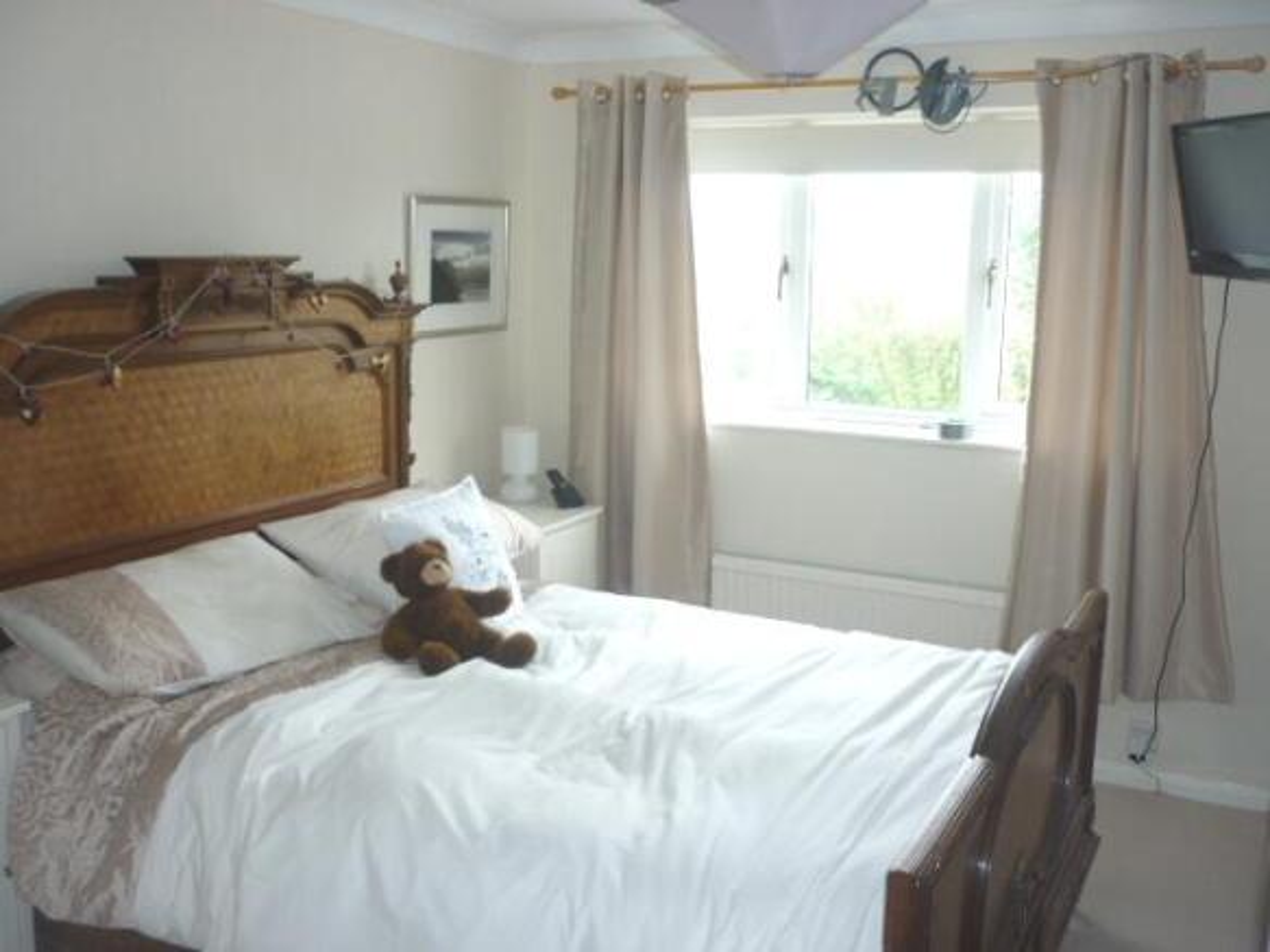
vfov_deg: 42.9
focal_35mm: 33
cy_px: 476
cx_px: 635
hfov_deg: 55.4
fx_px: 1210
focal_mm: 5.5
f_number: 2.8
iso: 100
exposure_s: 1/30
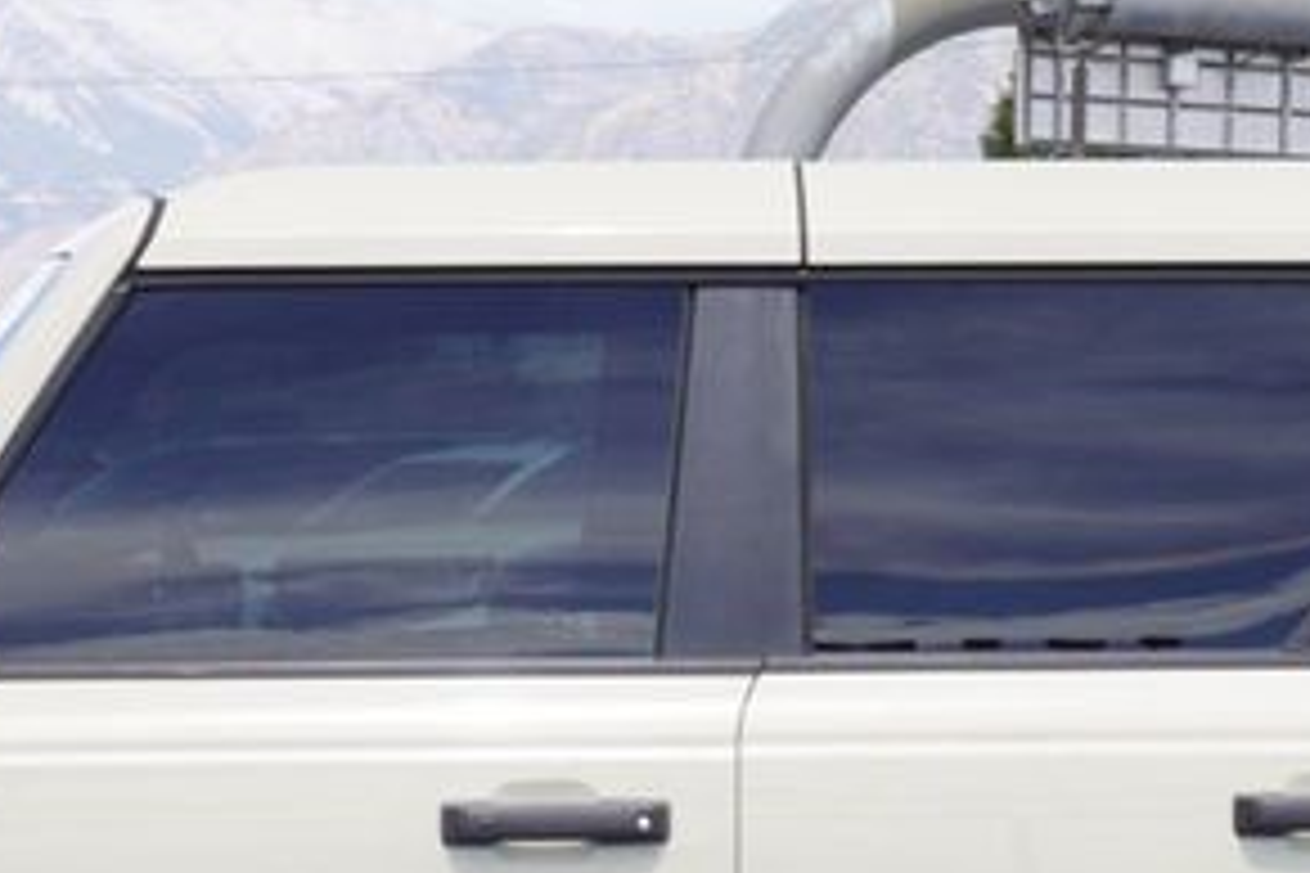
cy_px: 1134
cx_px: 653
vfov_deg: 8.0
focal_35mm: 169
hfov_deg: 12.2
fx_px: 6149
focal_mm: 32
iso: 100
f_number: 9
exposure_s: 1/100
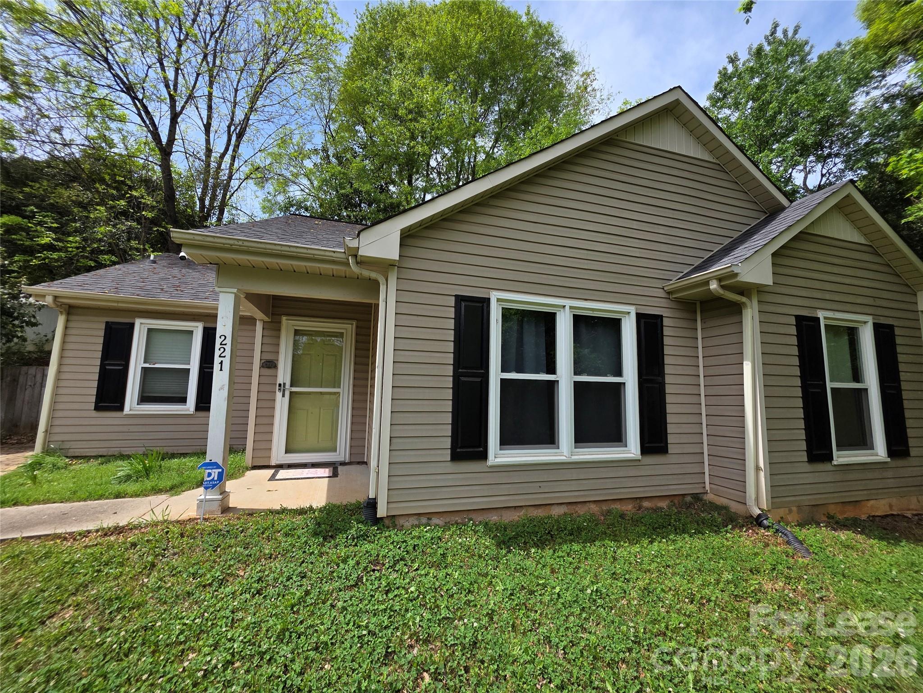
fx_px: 347
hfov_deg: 106.2
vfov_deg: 89.9
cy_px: 346
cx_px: 462
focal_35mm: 13
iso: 50
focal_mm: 2.2
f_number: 1.9
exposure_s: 1/2000
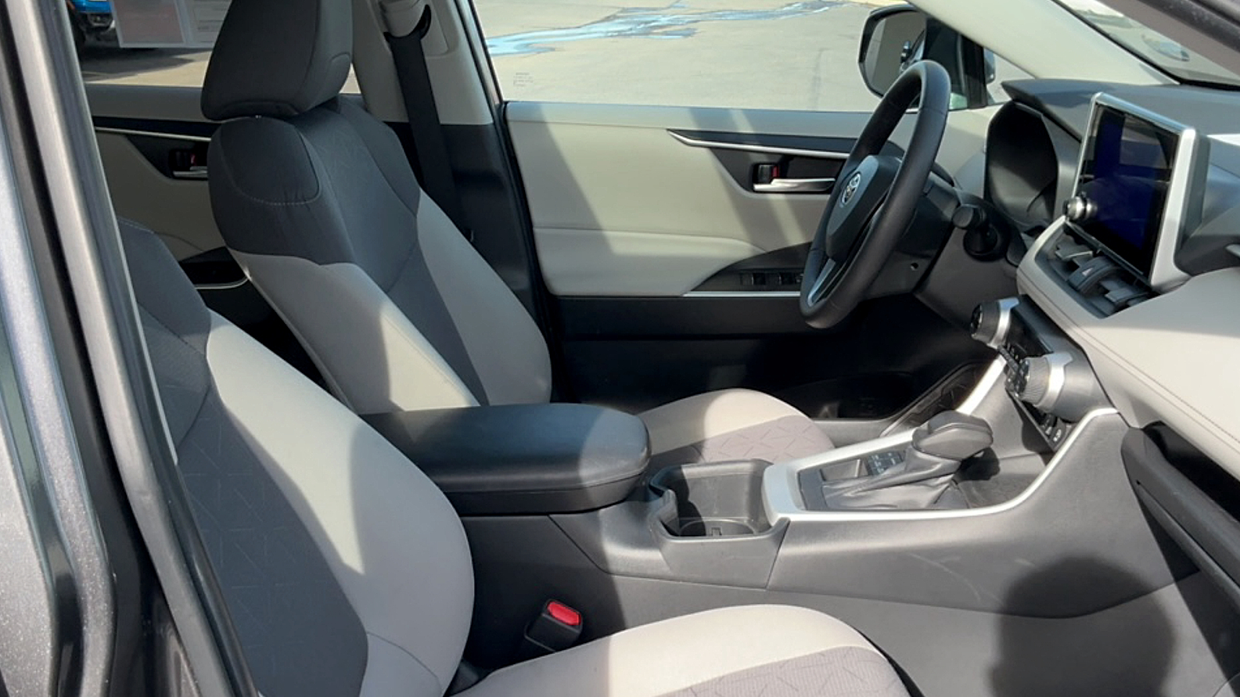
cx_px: 617
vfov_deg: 35.6
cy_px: 385
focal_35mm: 33
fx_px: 1085
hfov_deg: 59.5
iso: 25
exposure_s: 1/318
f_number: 1.8
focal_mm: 3
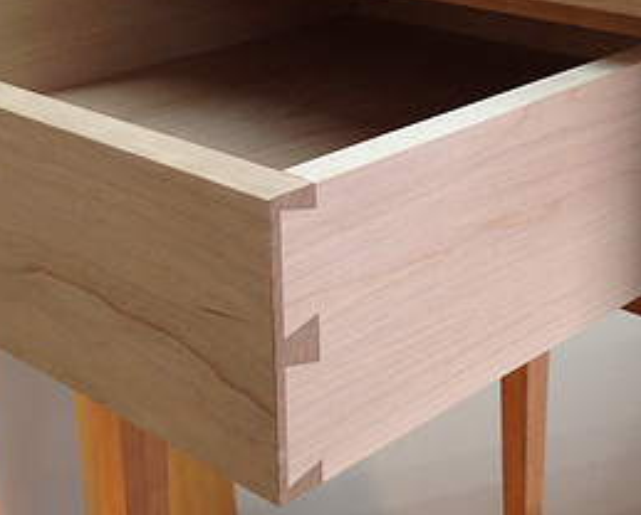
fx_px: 1368
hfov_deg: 26.4
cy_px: 68
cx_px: 334
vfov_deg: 20.9
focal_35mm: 72
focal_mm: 4.13
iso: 50
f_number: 2.4
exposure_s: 1/40
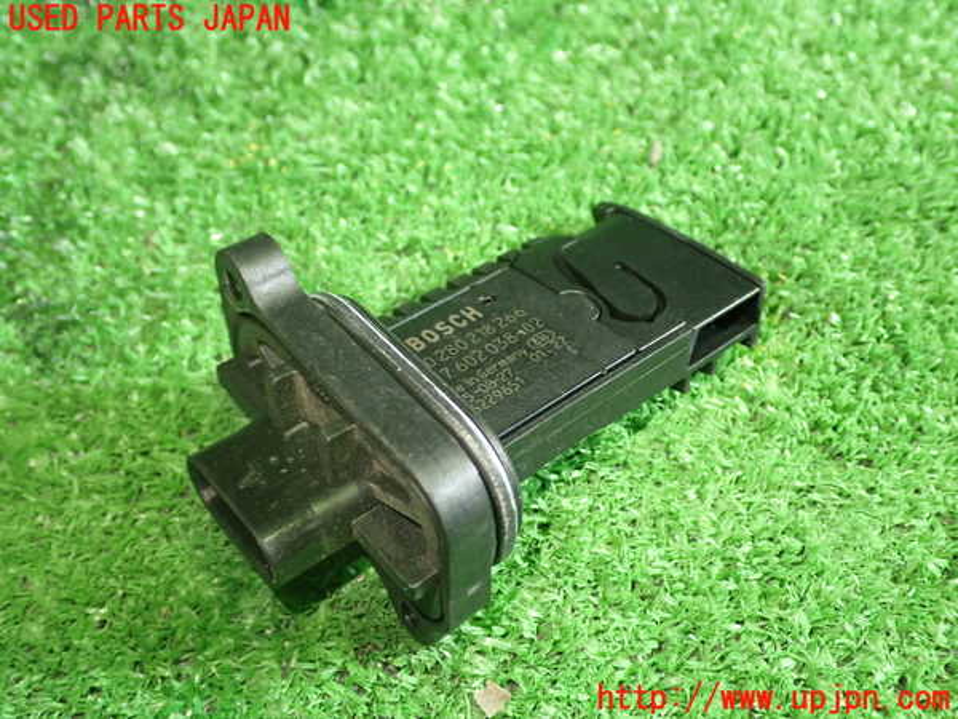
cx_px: 479
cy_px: 360
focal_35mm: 38
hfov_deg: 49.0
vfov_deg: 37.7
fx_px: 1052
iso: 400
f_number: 2.7
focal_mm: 6.83
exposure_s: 1/40
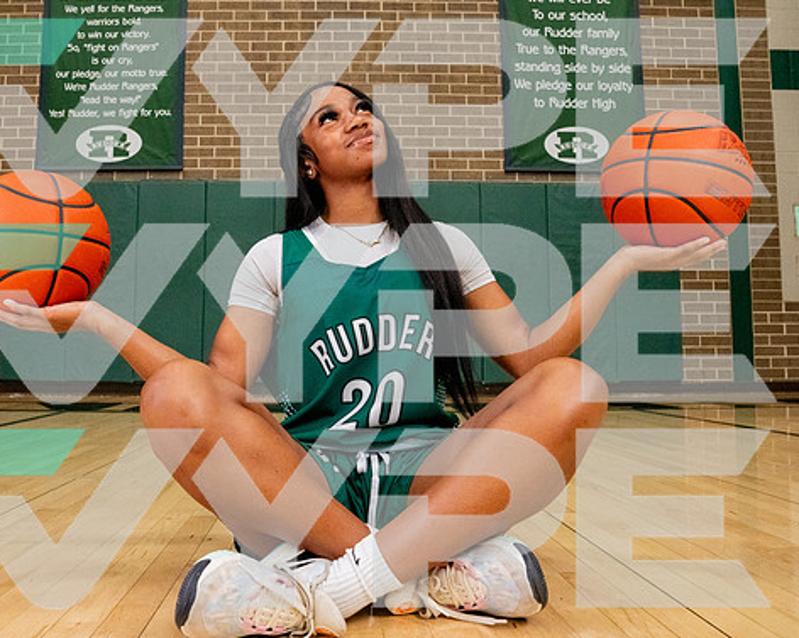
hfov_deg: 58.5
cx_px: 339
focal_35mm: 30
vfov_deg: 48.5
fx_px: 709
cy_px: 308
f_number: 7.1
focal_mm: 24
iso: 10000
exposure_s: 1/500
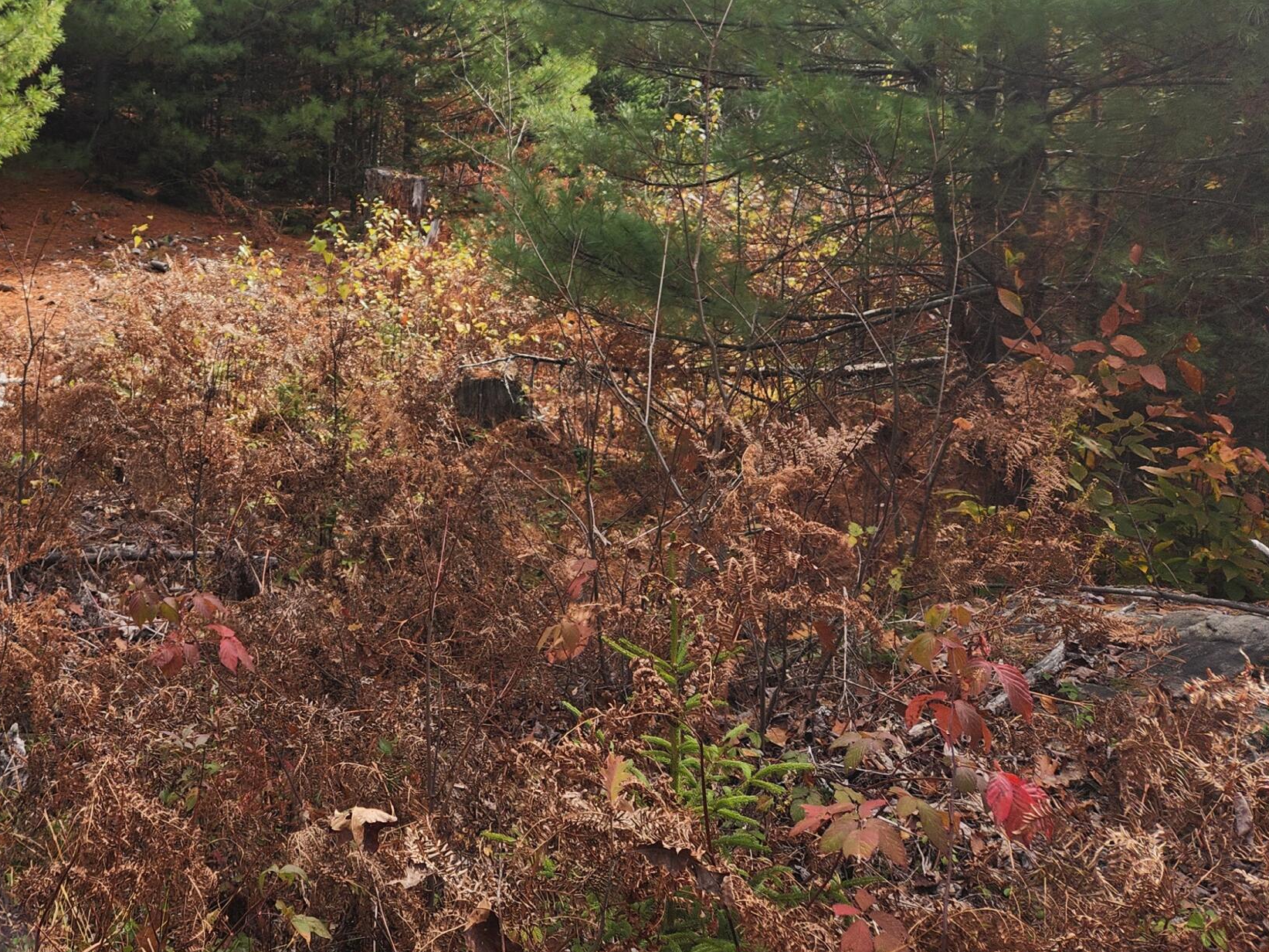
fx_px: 1540
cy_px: 90
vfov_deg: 32.6
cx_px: 271
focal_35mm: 42
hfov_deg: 42.9
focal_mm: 5.4
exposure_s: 1/848
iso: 20
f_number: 1.8
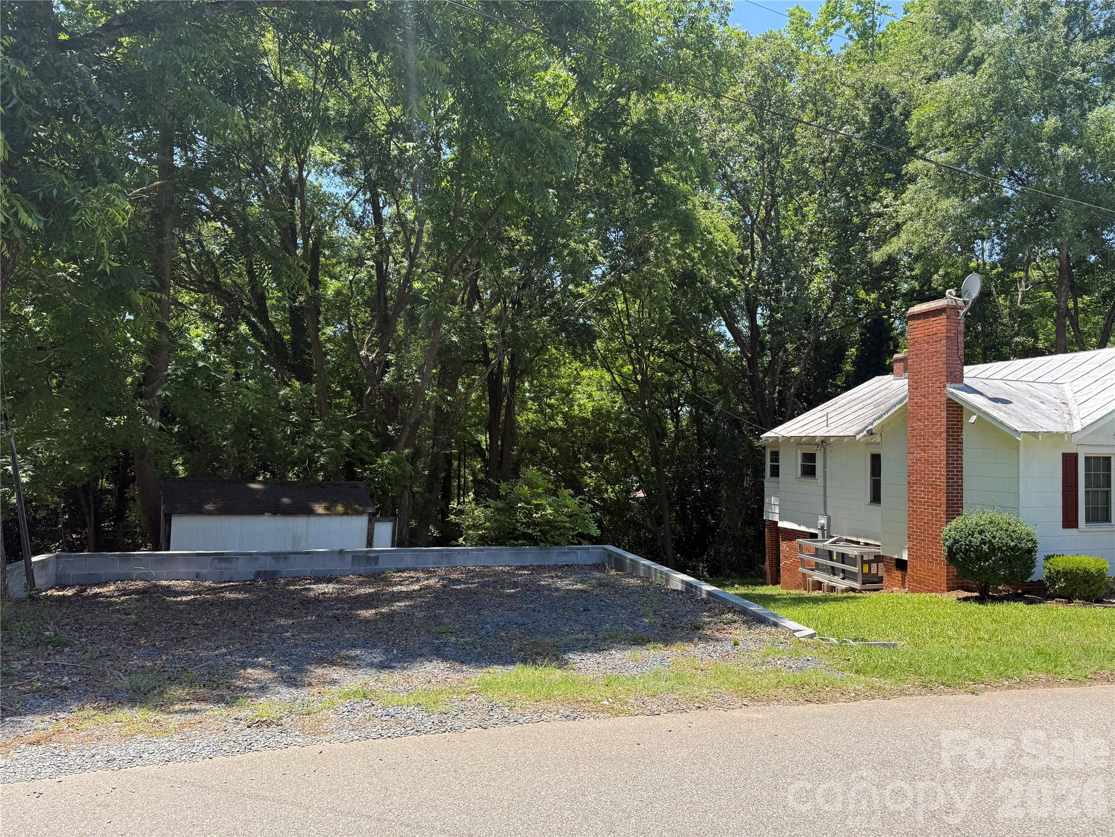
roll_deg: -0.3
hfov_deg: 71.6
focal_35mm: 24
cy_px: 418
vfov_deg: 56.8
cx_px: 558
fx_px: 773
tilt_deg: +2.3
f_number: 1.78
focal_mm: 6.76
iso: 80
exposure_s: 1/1230
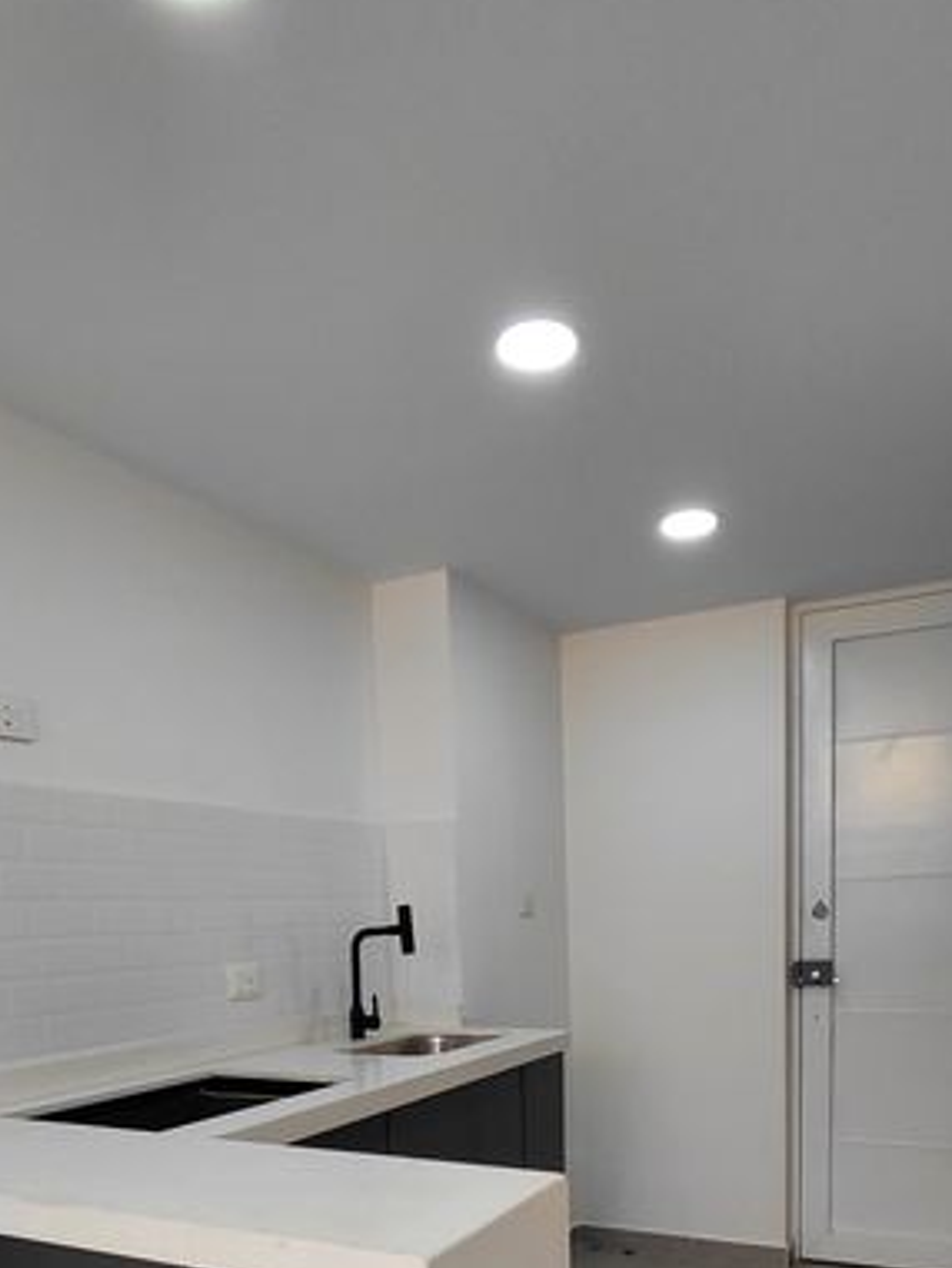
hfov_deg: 49.8
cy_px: 1033
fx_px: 1026
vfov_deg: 58.1
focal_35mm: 28
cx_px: 473
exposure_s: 1/120
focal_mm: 1.64
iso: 64
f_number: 2.2
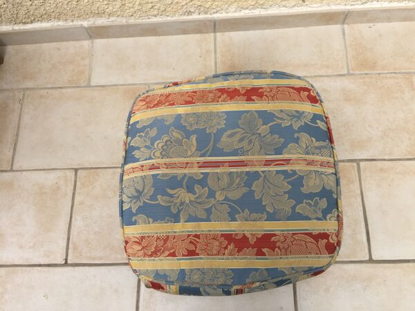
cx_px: 208
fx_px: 348
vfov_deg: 48.2
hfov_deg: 61.7
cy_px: 156
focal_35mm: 29
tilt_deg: -73.1
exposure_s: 1/732
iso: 32
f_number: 2.2
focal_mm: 4.15
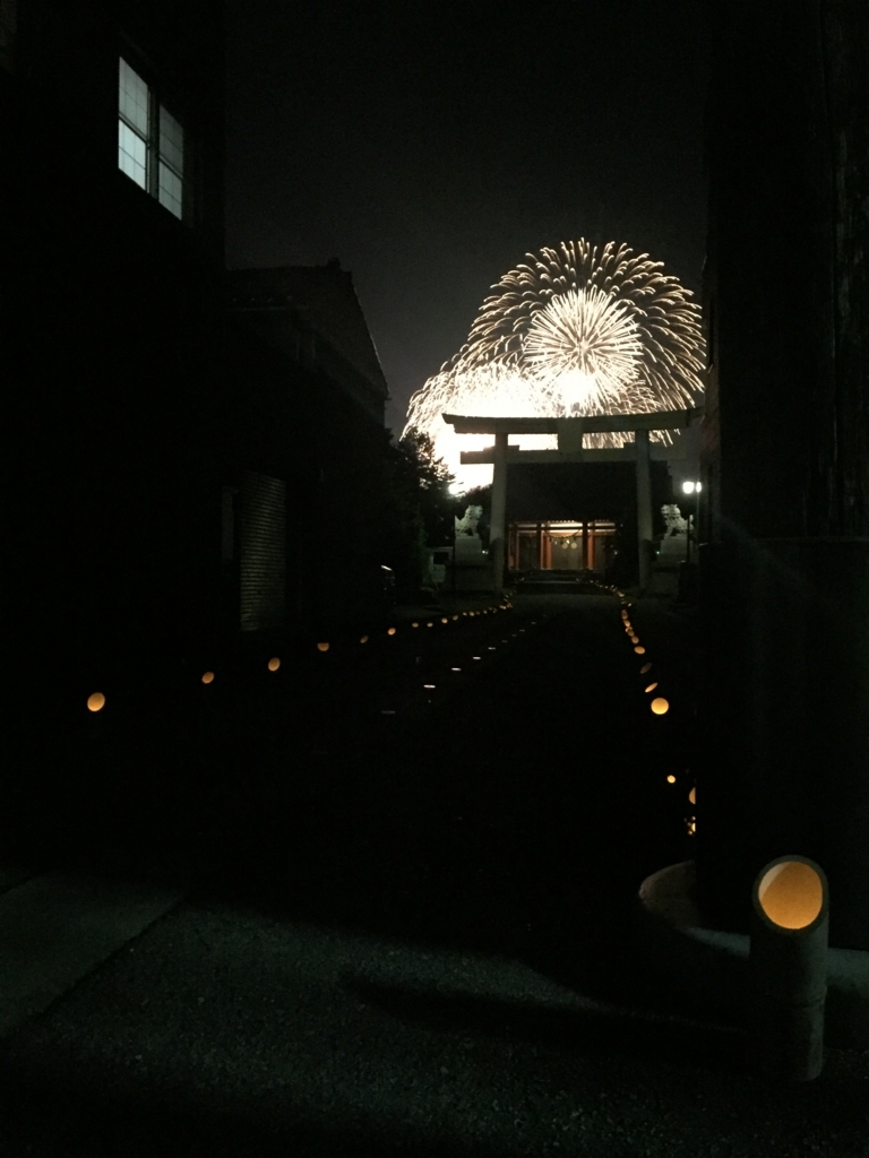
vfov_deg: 61.7
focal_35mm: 29
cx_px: 434
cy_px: 579
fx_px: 971
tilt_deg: +1.0
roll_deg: +0.5
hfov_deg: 48.2
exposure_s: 1/15
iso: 2000
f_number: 2.2
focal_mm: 4.15
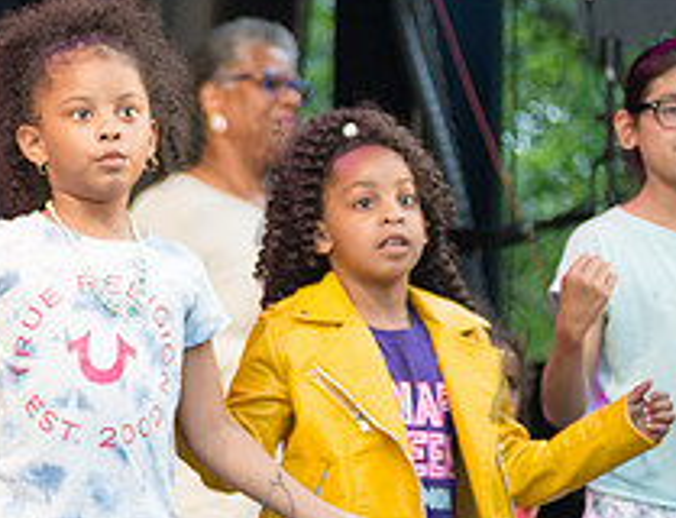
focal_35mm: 243
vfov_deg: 6.2
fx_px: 4781
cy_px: 359
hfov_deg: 7.9
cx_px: -309
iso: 1600
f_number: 2.8
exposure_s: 1/800
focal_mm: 80
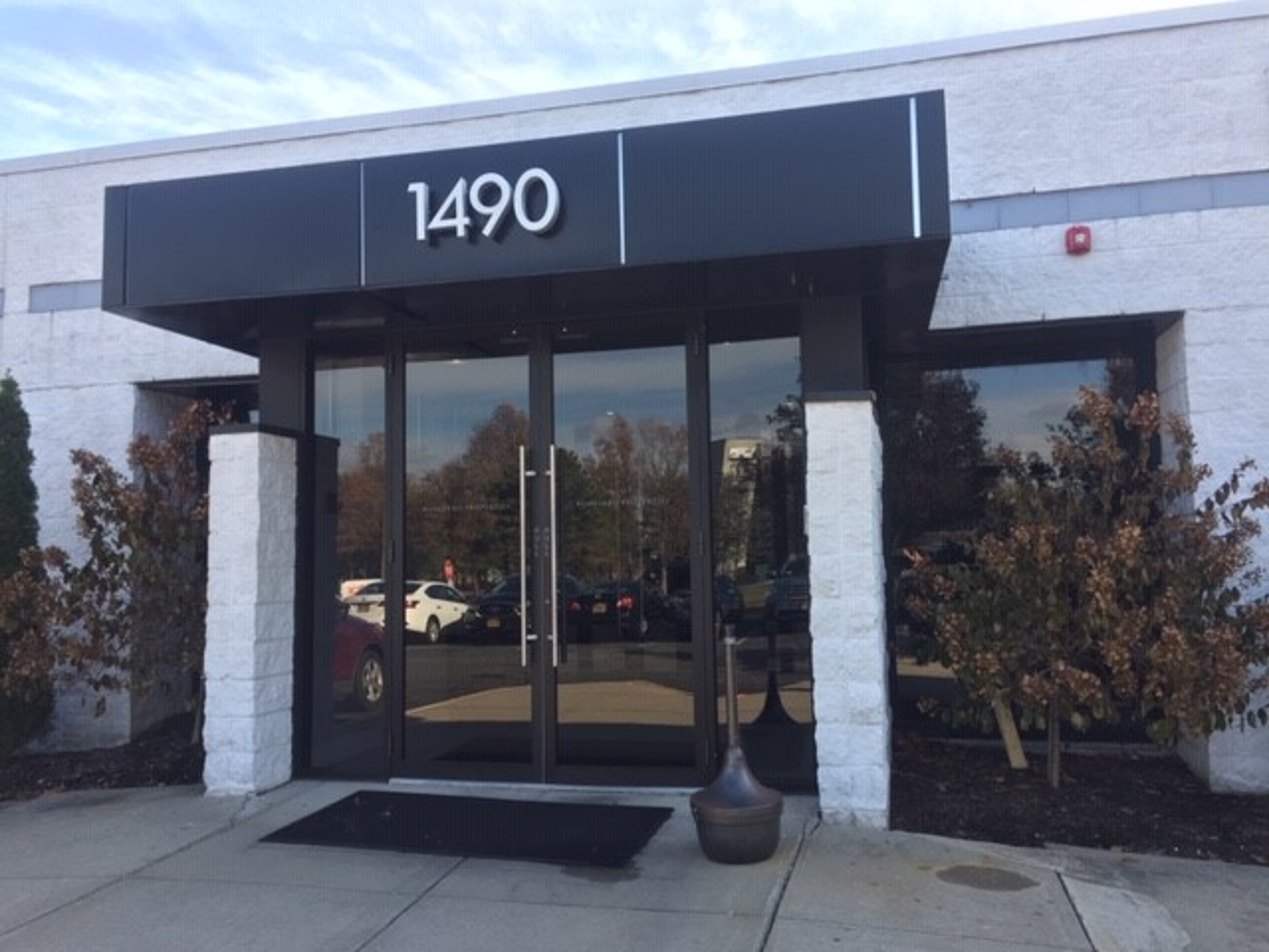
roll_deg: +1.0
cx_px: 634
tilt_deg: +4.2
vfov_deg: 48.2
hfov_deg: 61.7
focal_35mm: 29
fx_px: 1063
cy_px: 476
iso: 32
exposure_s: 1/359
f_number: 2.2
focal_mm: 4.15
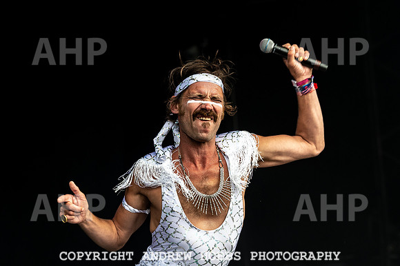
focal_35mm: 182
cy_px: 102
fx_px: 2019
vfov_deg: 7.5
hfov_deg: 11.3
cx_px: 272
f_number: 5
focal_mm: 130
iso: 640
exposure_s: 1/500
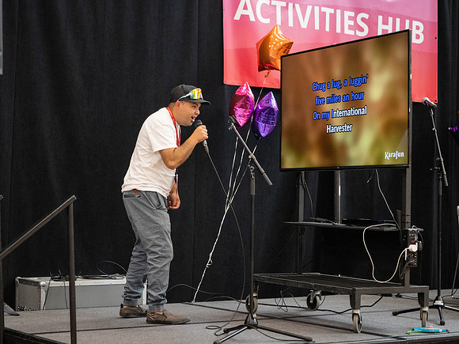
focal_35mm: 79
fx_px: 1051
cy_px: 171
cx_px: 193
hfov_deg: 24.6
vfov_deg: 18.6
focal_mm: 70
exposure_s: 1/320
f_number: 2.8
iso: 2000
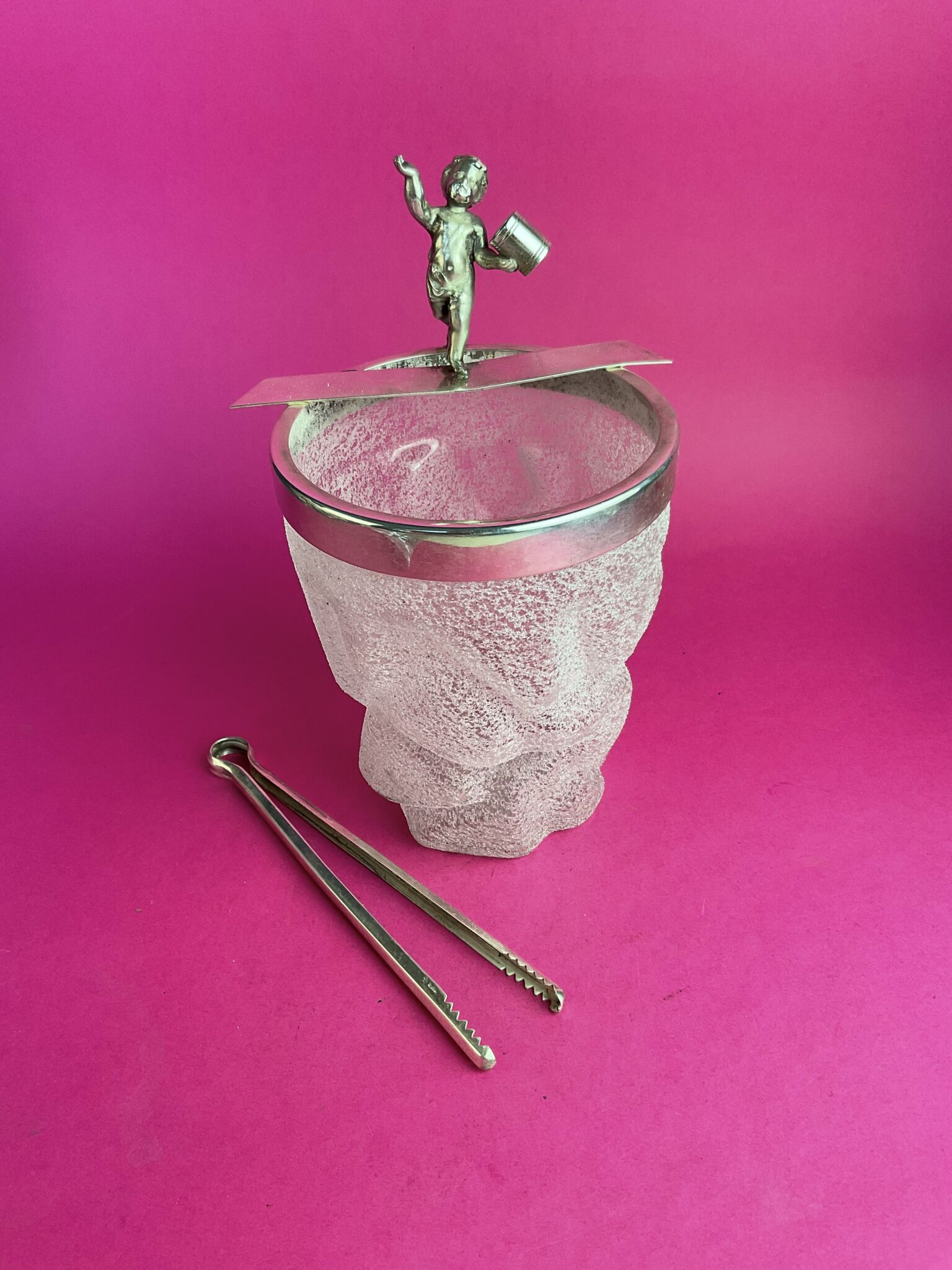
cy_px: 635
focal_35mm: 29
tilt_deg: -37.8
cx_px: 476
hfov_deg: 48.2
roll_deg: +1.6
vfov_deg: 61.7
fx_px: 1063
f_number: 1.8
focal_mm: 3
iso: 40
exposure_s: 1/100
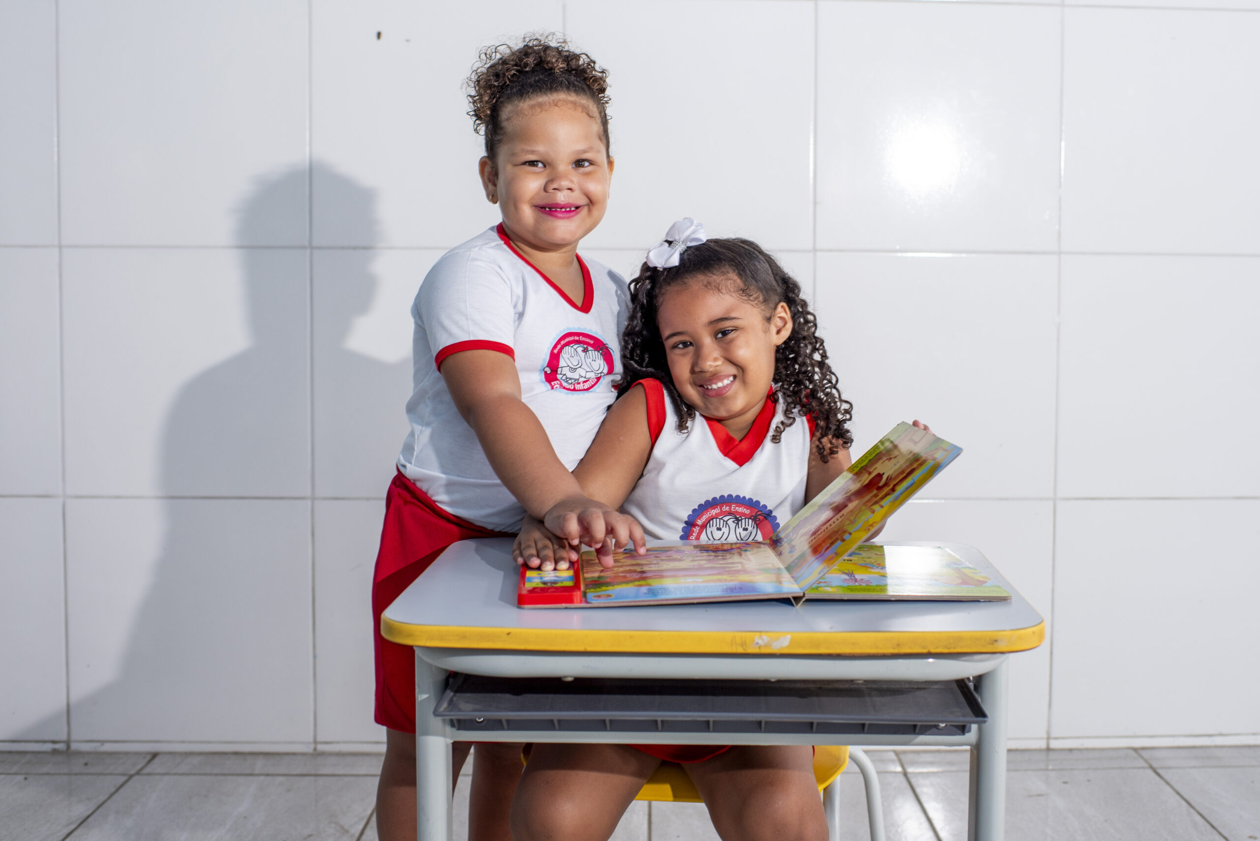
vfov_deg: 37.9
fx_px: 1225
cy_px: 420
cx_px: 630
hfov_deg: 54.4
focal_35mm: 35
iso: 200
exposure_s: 1/80
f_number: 4
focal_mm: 35
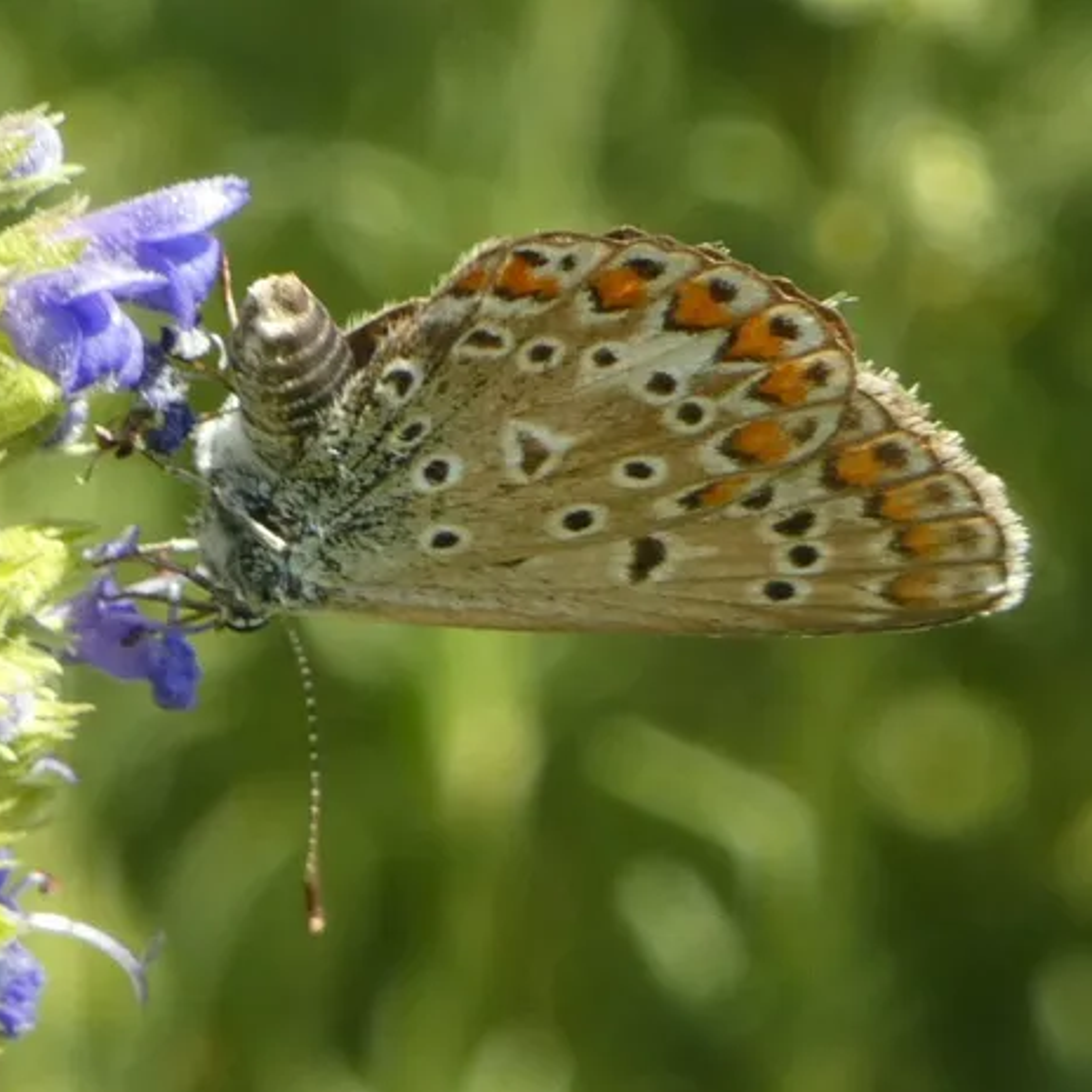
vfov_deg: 2.9
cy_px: 562
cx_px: 544
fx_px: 21771
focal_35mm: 610
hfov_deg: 2.9
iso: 160
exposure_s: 1/100
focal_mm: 89.5
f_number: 5.6
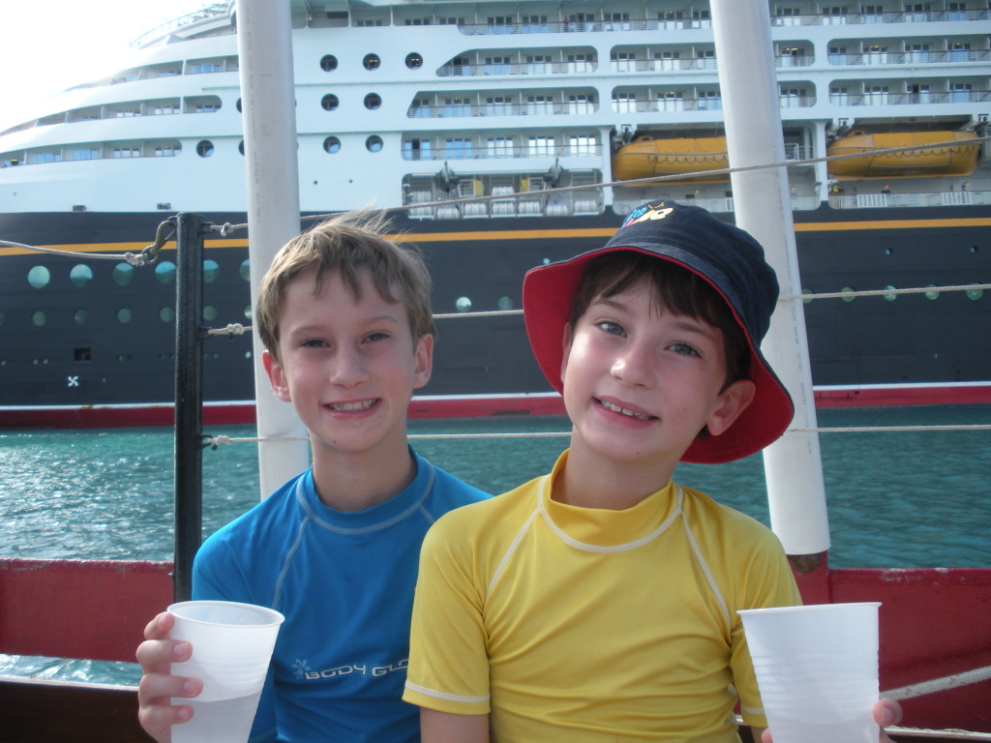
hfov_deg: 51.4
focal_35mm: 36
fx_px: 1031
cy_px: 372
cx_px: 496
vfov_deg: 39.7
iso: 64
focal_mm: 6.3
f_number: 3.5
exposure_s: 1/192
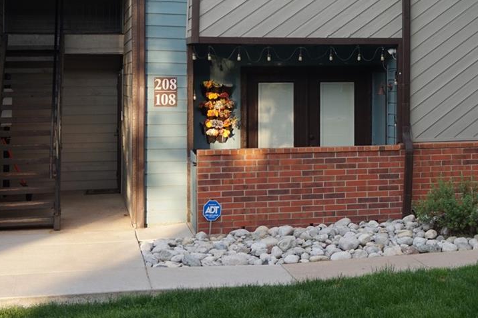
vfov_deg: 17.4
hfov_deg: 25.3
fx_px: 1023
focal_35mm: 77
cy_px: 44
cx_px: 455
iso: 100
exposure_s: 1/60
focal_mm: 23
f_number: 5
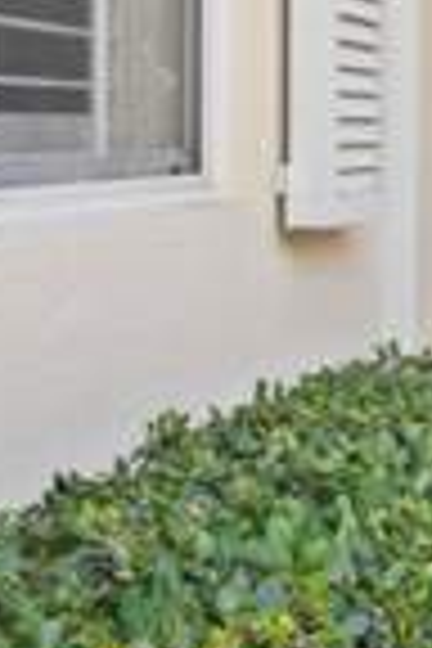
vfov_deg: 25.5
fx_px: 1404
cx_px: 760
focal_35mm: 78
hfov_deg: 15.3
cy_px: 115
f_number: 9
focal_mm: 14
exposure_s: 1/25
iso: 250
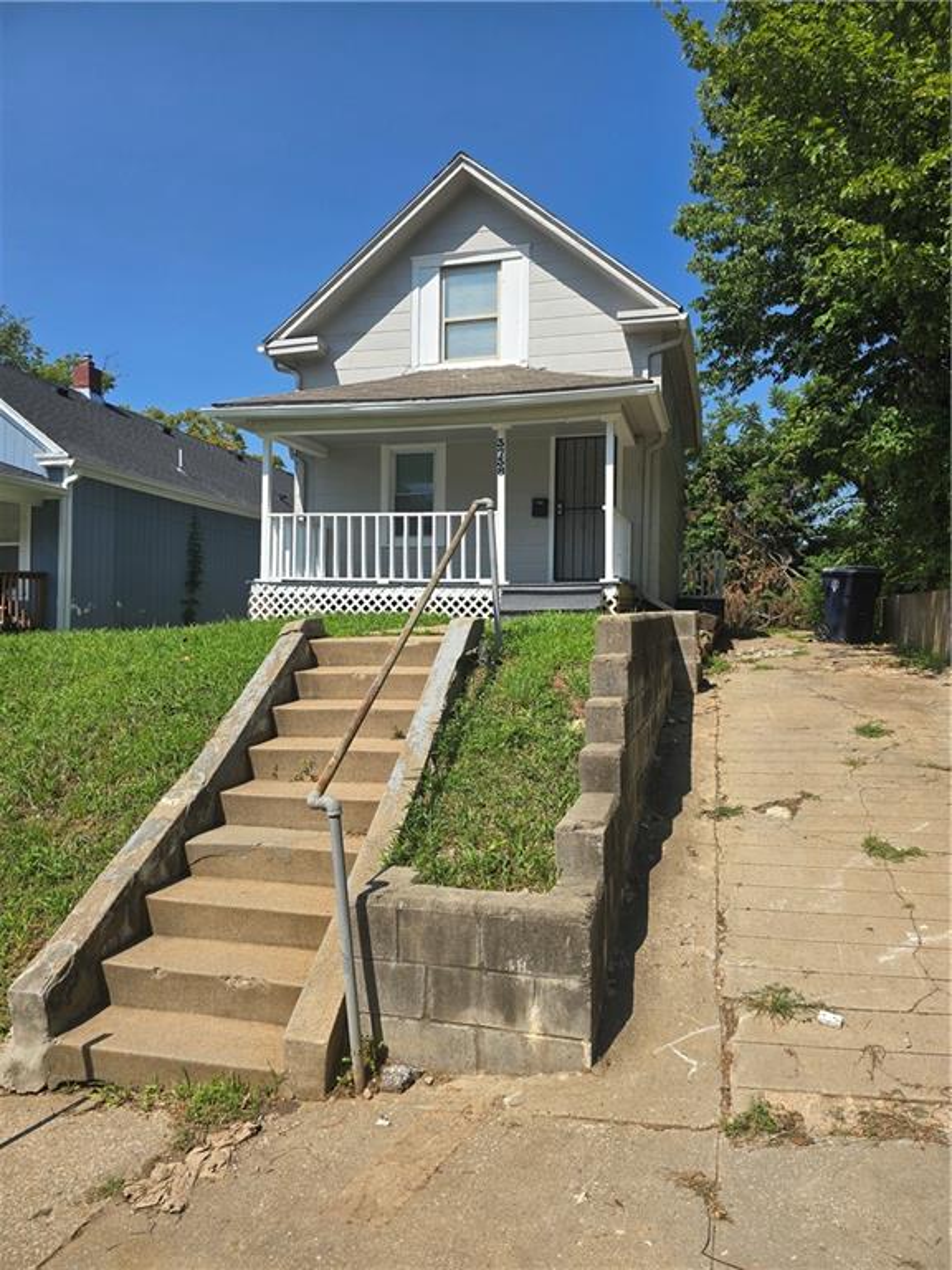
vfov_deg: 73.9
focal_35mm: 23
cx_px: 476
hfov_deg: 58.9
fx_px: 843
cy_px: 635
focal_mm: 6.3
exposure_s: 1/878
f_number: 1.7
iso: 12
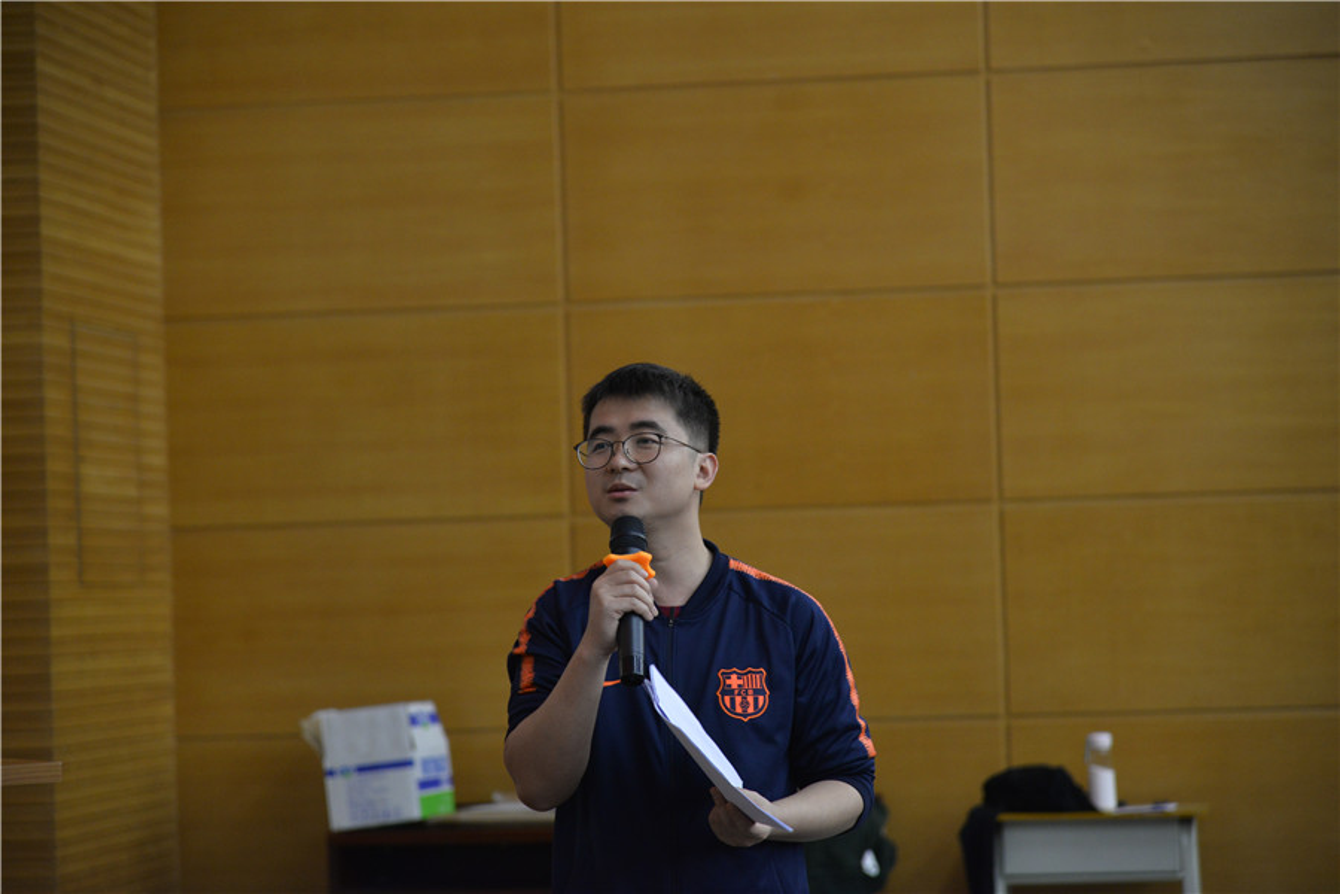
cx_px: 670
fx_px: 4466
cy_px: 447
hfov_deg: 17.1
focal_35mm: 120
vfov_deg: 11.4
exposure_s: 1/80
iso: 1250
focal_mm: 120
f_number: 4.5
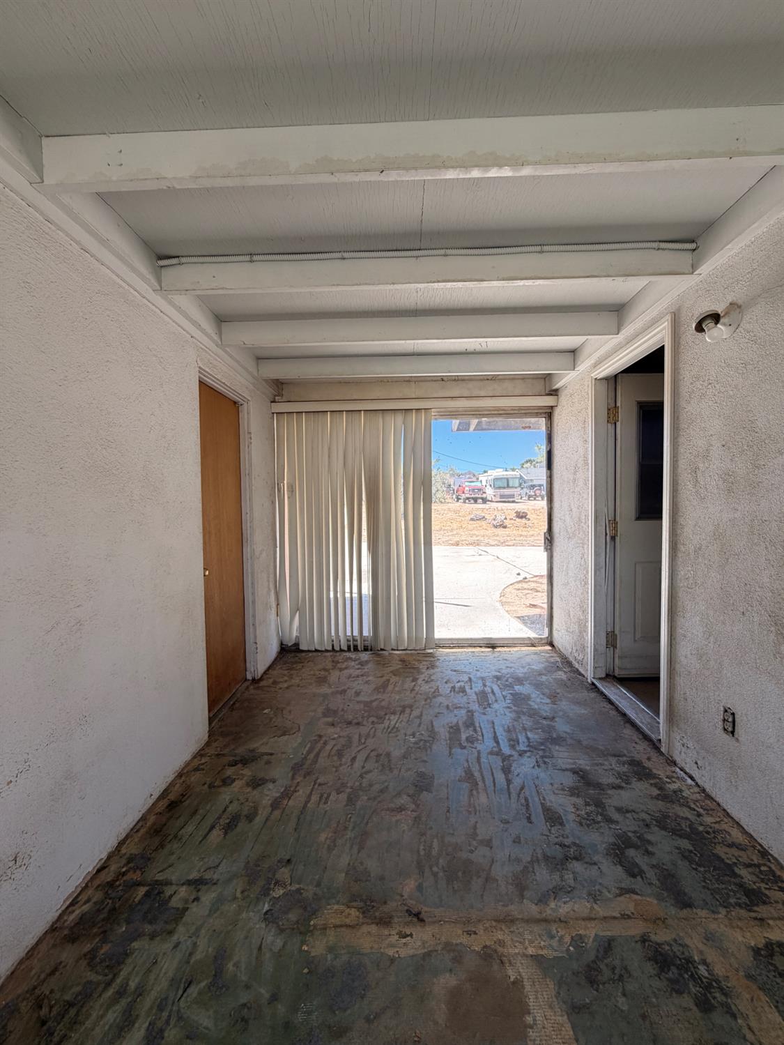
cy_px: 522
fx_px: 423
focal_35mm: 14
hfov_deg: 85.7
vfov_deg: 102.0
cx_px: 392
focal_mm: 2.22
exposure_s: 1/135
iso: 64
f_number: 2.2
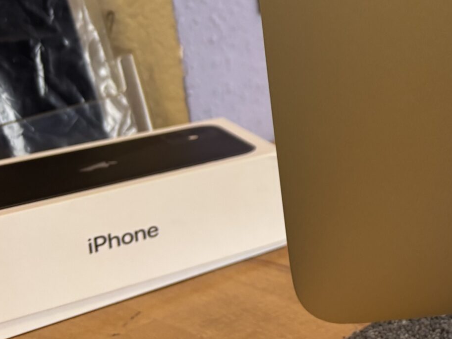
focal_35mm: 73
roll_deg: +2.0
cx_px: 630
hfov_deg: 22.9
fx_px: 953
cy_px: 16
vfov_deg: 19.7
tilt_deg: -12.1
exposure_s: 1/50
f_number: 1.6
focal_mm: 5.96
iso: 80
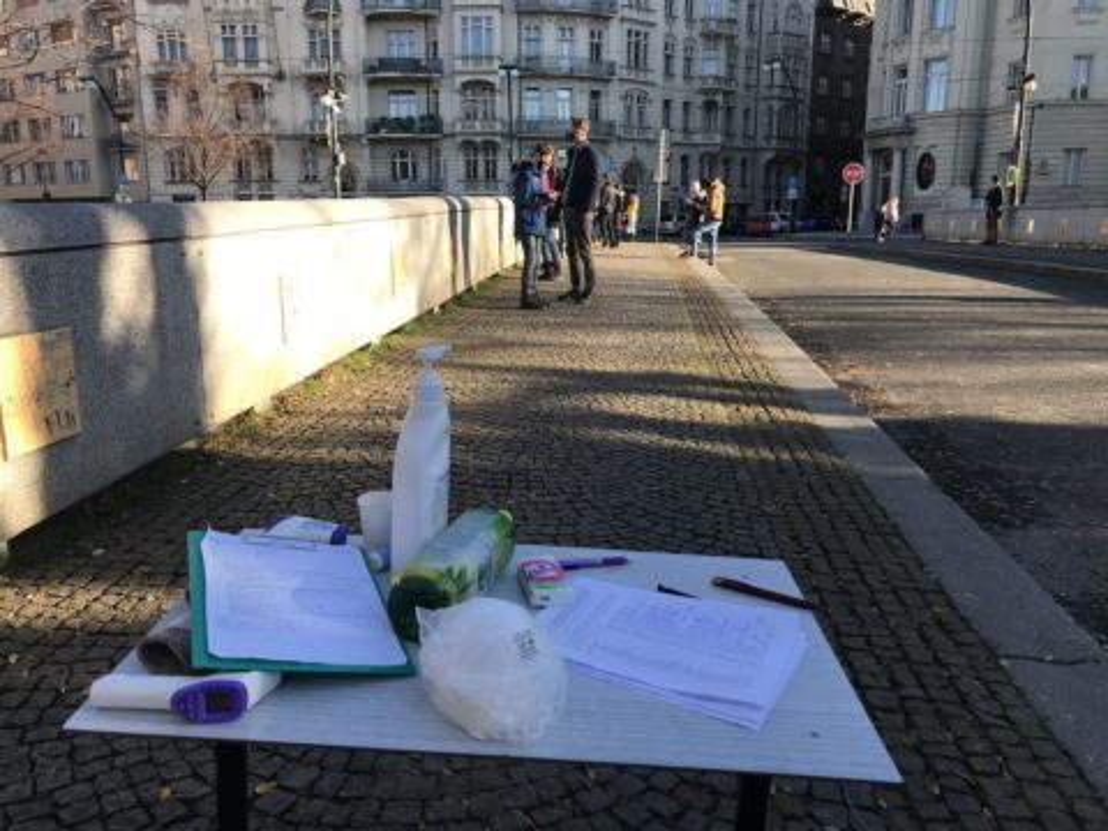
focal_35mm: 28
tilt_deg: -9.0
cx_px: 554
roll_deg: -0.1
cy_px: 416
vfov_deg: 49.7
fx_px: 896
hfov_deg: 63.4
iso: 20
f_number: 1.8
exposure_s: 1/591
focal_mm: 3.99
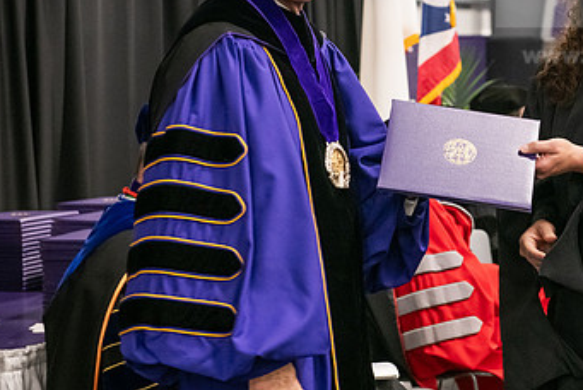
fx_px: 1929
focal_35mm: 119
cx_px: 445
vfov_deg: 11.5
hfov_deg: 17.1
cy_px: 92
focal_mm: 70
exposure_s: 1/125
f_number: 5
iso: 2000
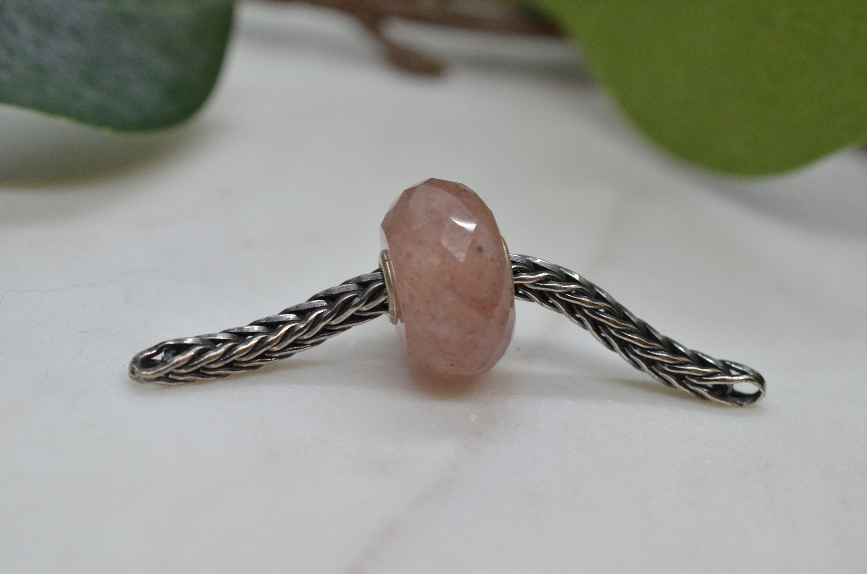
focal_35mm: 60
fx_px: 1442
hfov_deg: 33.5
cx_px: 434
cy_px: 287
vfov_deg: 22.5
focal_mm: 40
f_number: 9
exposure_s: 1/250
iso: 1000
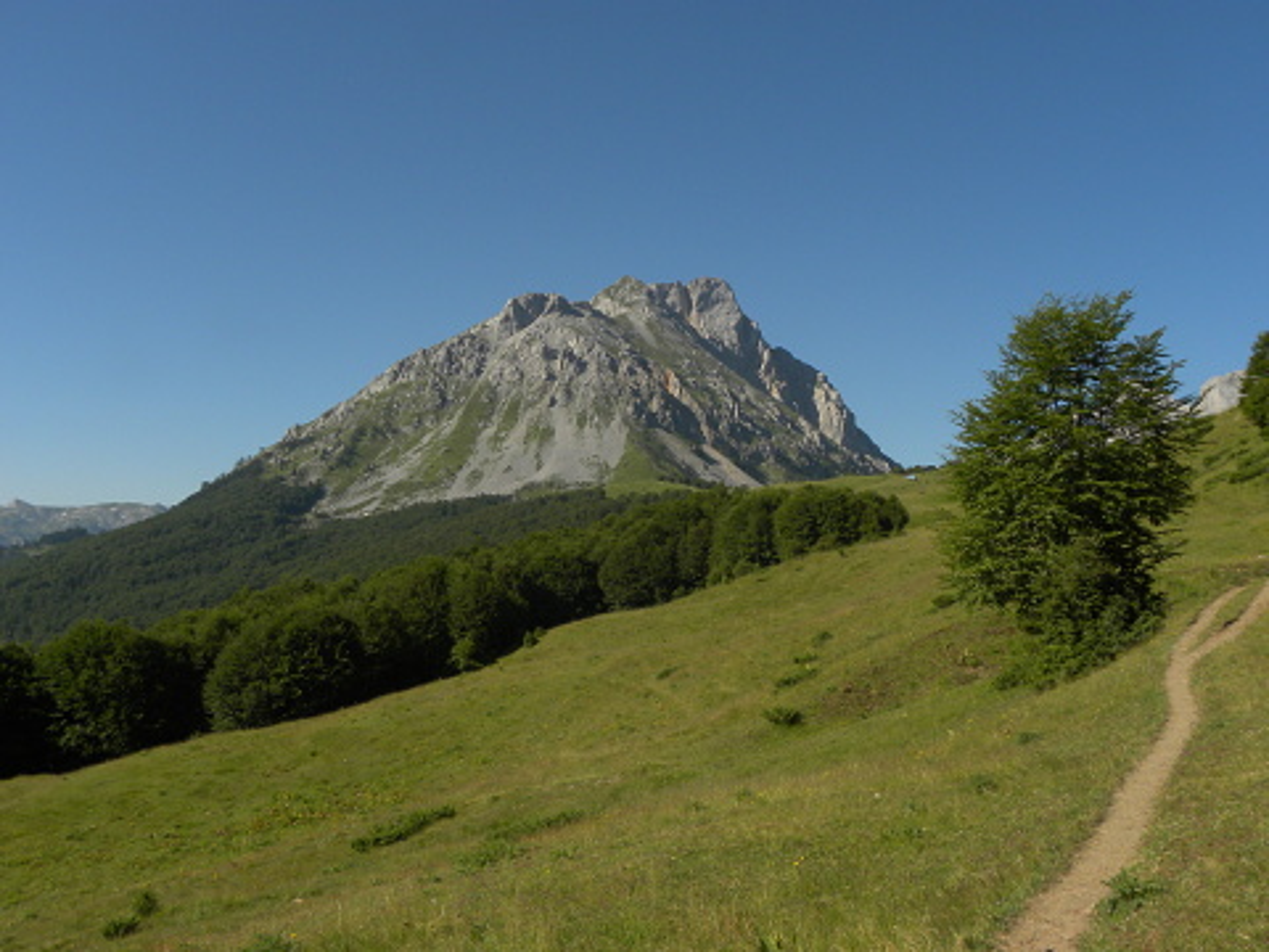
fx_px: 1210
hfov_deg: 55.4
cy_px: 476
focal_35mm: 33
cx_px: 634
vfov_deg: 42.9
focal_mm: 5.9
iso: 100
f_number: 5.6
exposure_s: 1/500
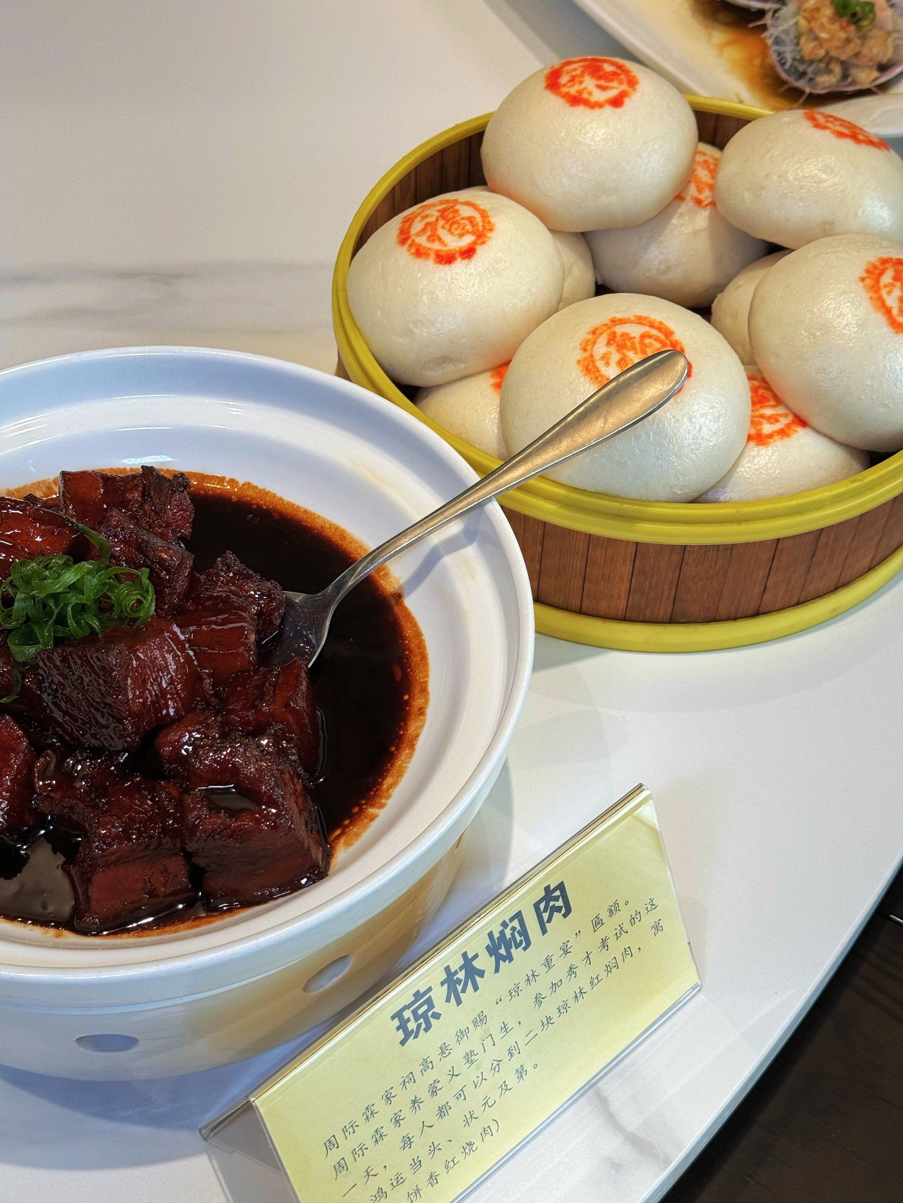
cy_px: 602
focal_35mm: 48
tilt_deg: -49.0
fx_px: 1669
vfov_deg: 39.7
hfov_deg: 30.3
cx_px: 452
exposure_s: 1/314
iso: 64
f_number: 1.78
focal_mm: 6.86
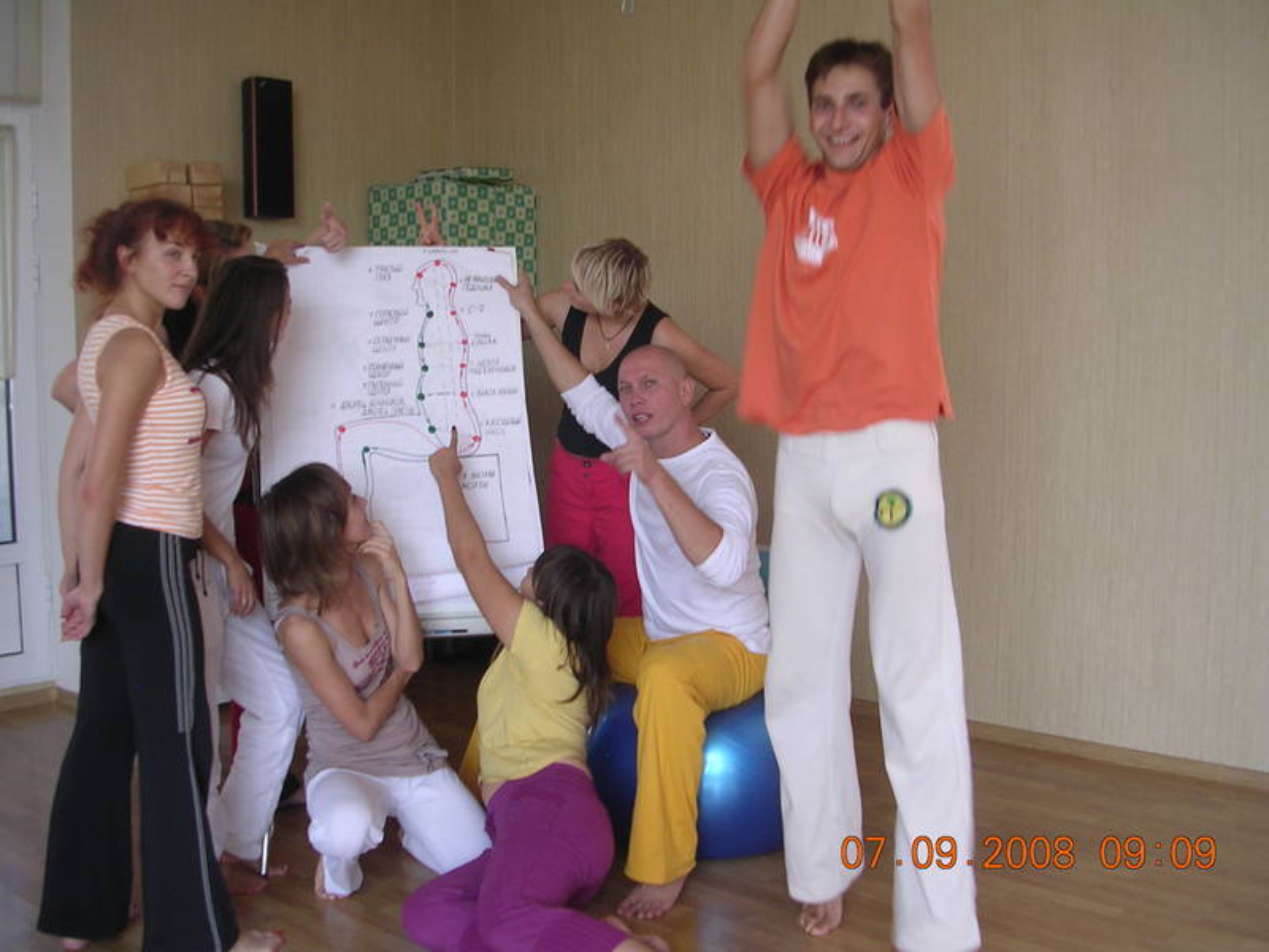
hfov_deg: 49.0
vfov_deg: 37.7
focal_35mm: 38
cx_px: 634
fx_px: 1393
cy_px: 476
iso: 100
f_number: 2.8
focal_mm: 5.8
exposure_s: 1/41.1
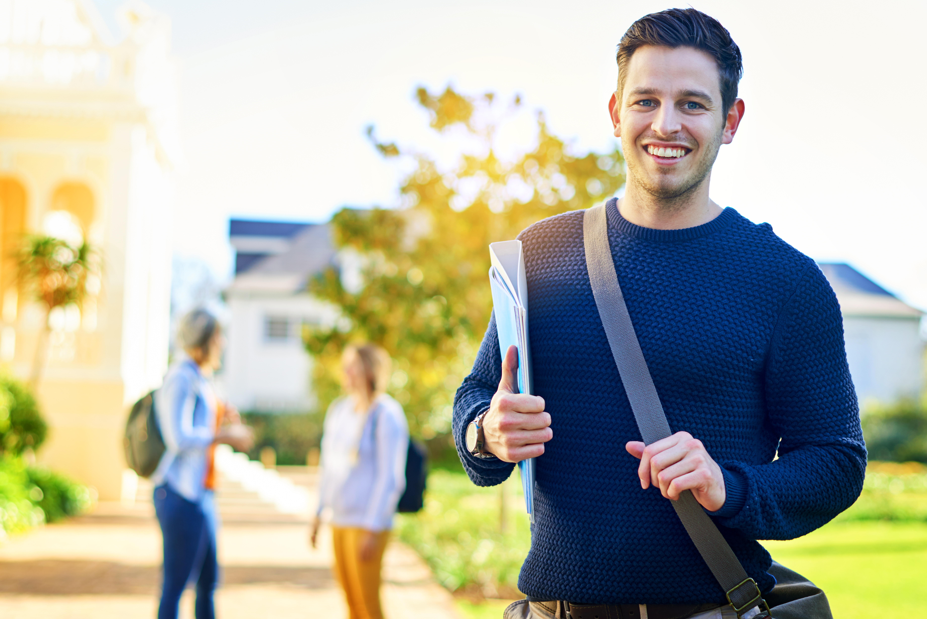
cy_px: 310
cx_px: 464
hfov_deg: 39.6
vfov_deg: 27.0
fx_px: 1288
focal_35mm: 50
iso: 100
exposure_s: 1/500
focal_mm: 50
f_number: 2.5
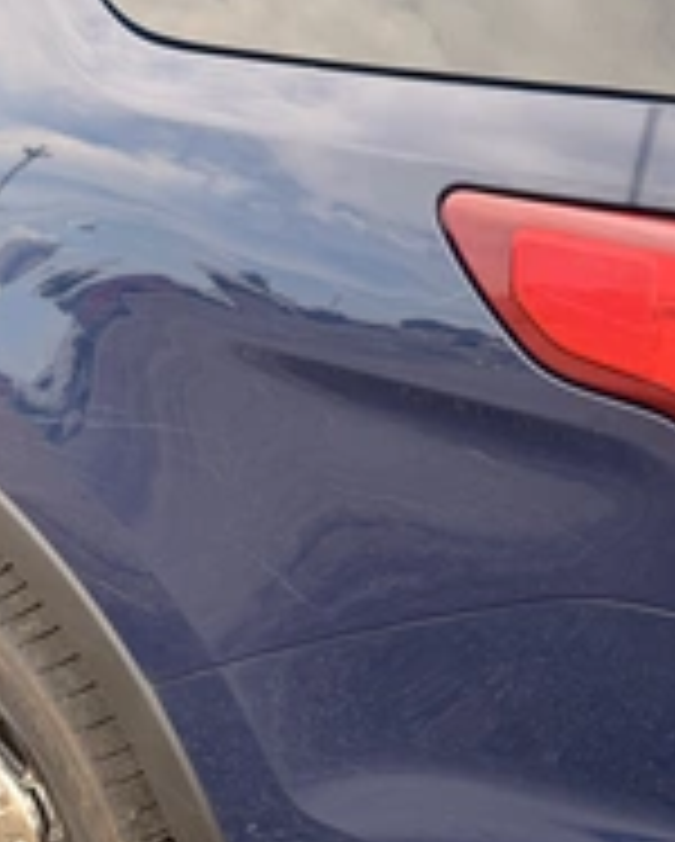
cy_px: 401
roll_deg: +1.2
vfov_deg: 37.3
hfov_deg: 30.3
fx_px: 1247
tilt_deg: -20.1
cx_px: 297
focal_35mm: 50
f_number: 1.78
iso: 80
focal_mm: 6.76
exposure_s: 1/607
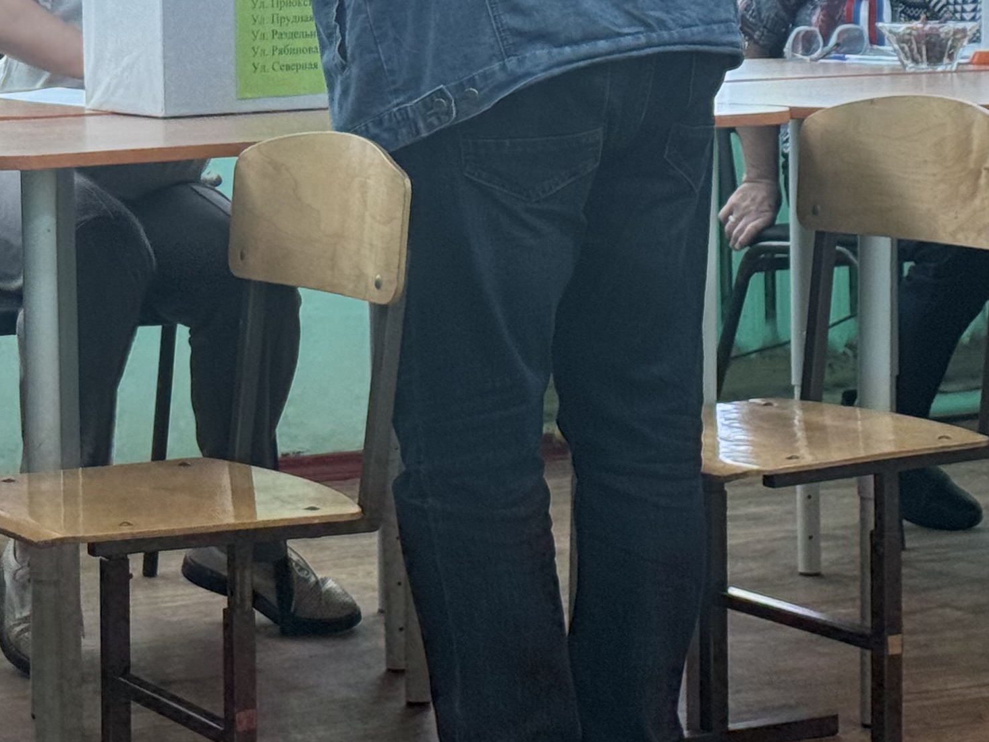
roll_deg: +1.4
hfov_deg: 14.6
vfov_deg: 11.2
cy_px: 81
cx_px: -66
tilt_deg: -3.5
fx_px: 3772
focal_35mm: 132
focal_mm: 6.76
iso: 50
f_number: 1.78
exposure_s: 1/147
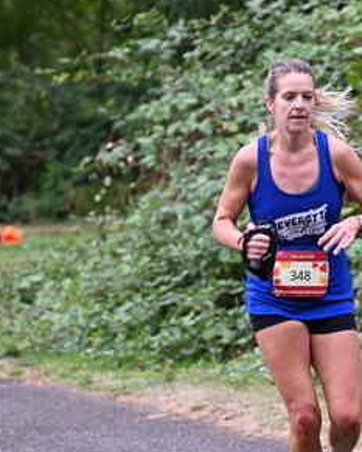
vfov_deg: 5.4
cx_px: 292
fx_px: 4752
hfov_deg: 4.4
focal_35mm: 355
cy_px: 200
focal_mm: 200
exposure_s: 1/250
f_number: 6.3
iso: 720
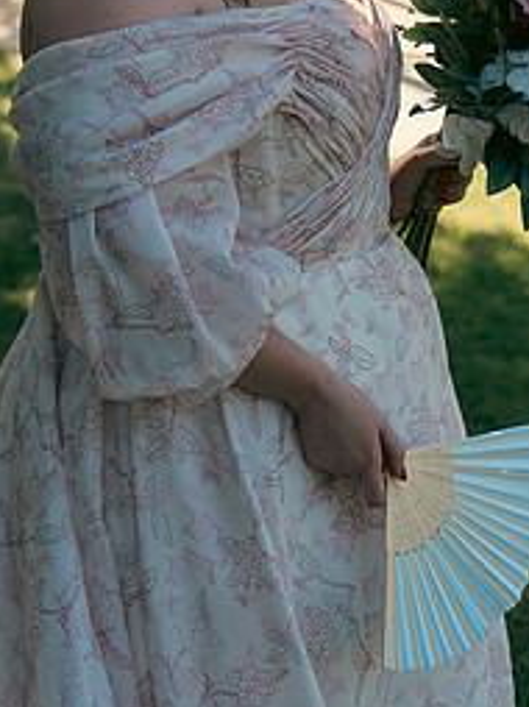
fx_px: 2817
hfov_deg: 10.7
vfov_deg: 14.2
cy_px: 120
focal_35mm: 138
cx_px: 323
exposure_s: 1/500
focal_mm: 54
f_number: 3.5
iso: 125
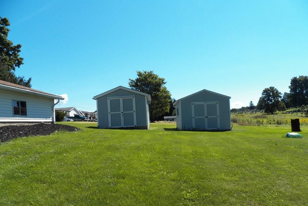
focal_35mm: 30
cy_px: 117
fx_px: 257
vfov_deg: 43.5
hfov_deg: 61.9
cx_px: 157
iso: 125
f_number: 4
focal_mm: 4.9
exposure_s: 1/1000
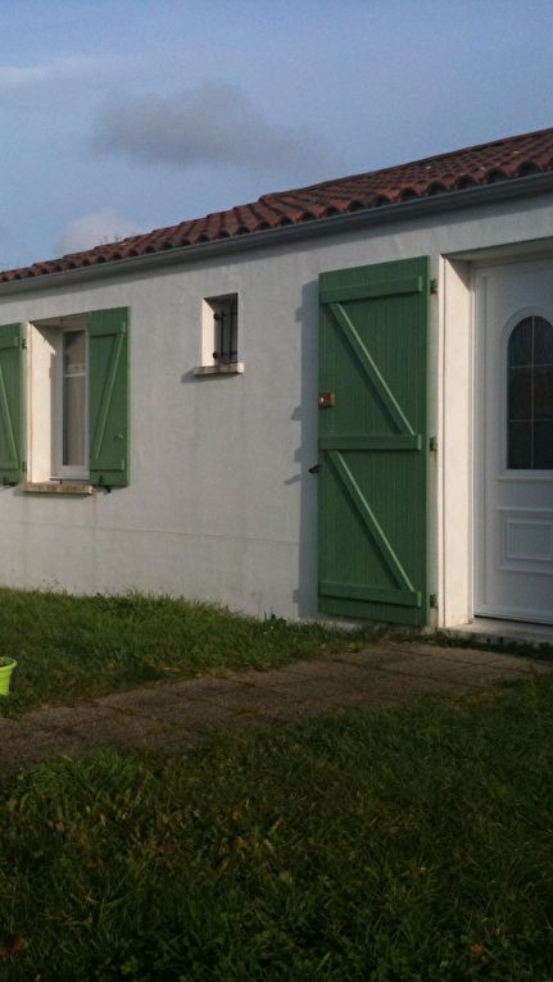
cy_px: 491
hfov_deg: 23.4
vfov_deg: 40.6
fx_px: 1329
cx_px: 185
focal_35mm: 51
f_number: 2.8
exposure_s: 1/1187
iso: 64
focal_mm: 3.85
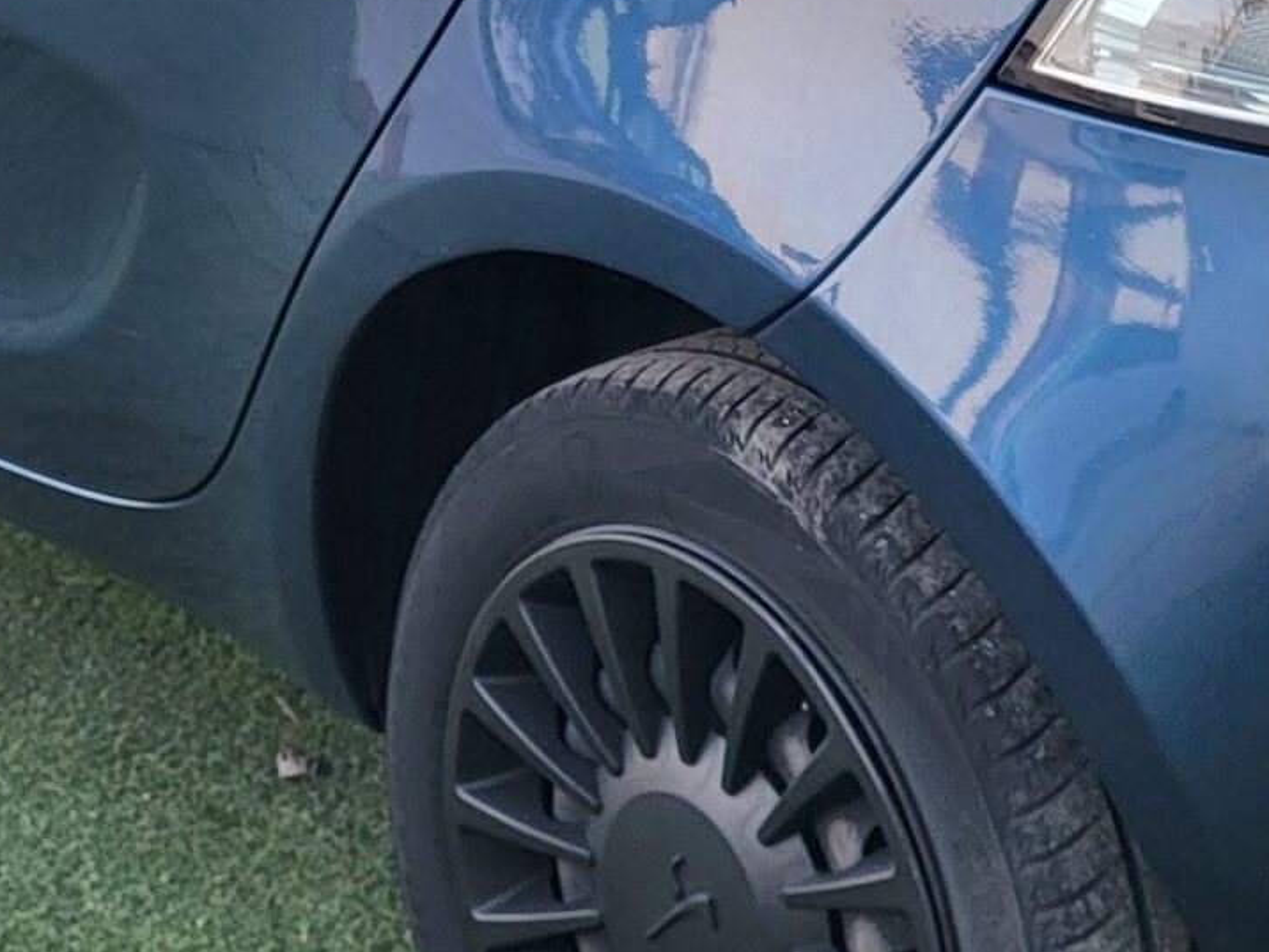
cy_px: -225
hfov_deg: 20.8
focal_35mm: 93
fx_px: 3409
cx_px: 1030
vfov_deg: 15.3
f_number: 1.8
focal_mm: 4.25
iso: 50
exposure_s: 1/100
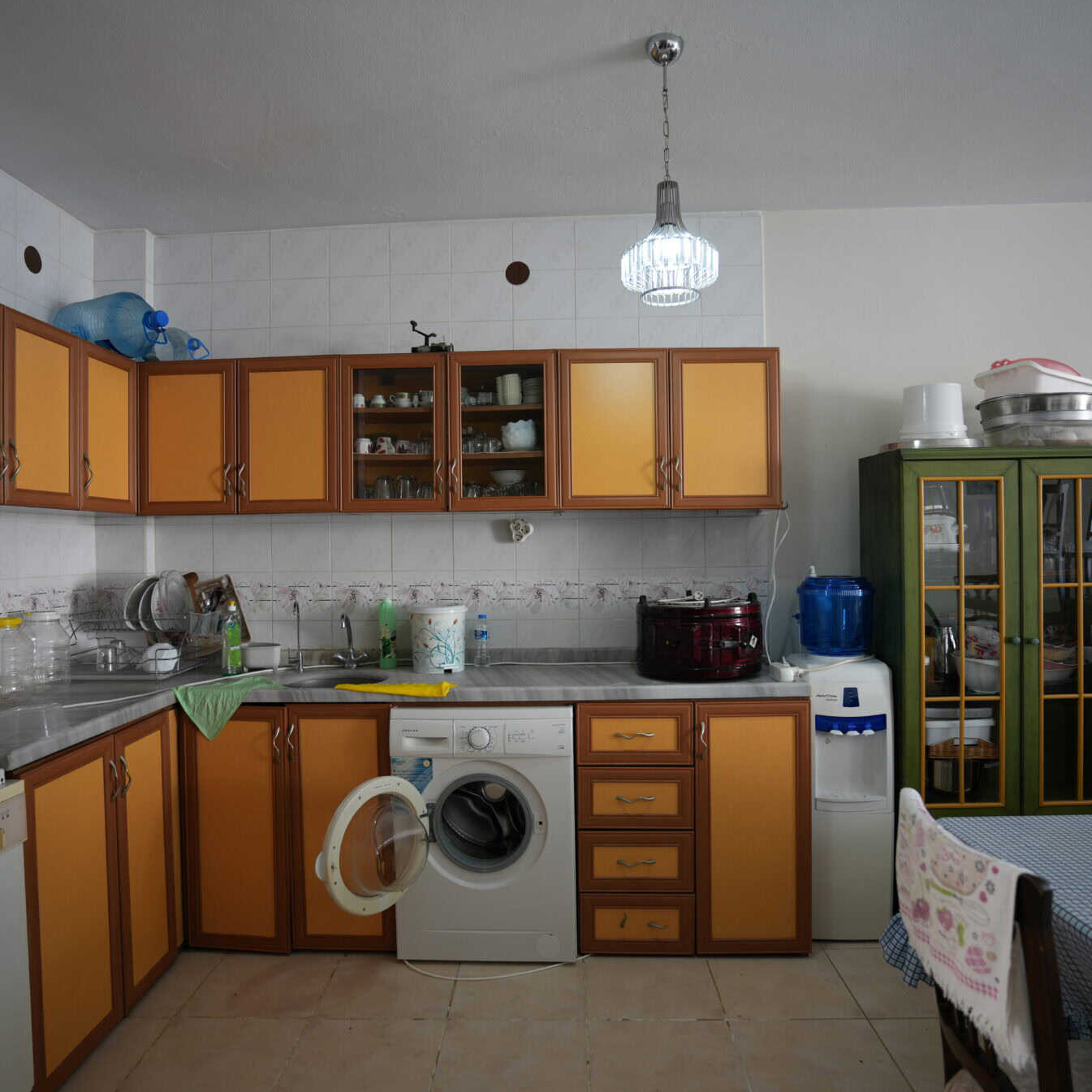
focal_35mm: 22
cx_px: 533
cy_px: 550
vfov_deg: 69.6
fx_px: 785
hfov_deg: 69.6
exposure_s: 1/30
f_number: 2.8
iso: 200
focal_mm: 17
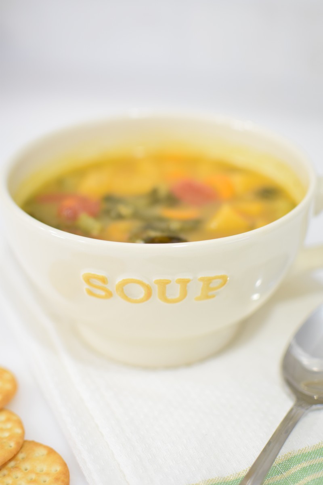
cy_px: 242
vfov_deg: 37.9
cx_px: 162
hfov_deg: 25.8
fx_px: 707
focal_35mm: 52
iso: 500
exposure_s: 1/80
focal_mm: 35
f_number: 1.8
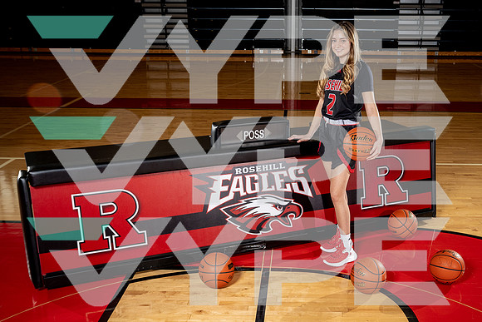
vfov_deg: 30.1
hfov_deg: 43.7
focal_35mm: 45
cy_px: 188
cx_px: 288
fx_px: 597
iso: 400
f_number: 5.6
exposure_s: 1/250
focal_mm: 32
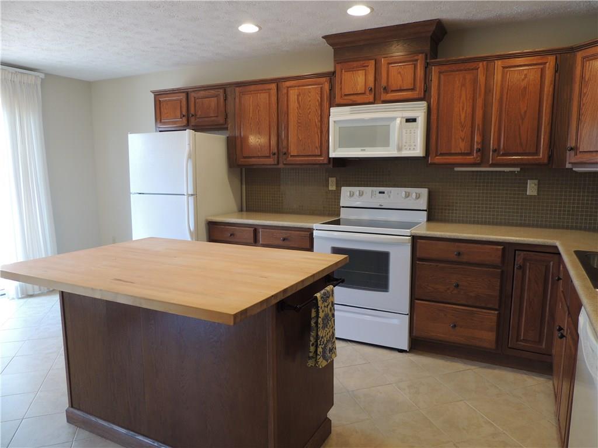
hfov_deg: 71.6
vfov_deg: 56.8
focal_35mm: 24
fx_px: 415
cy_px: 224
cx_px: 299
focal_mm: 4.3
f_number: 3
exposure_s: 1/30
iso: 140
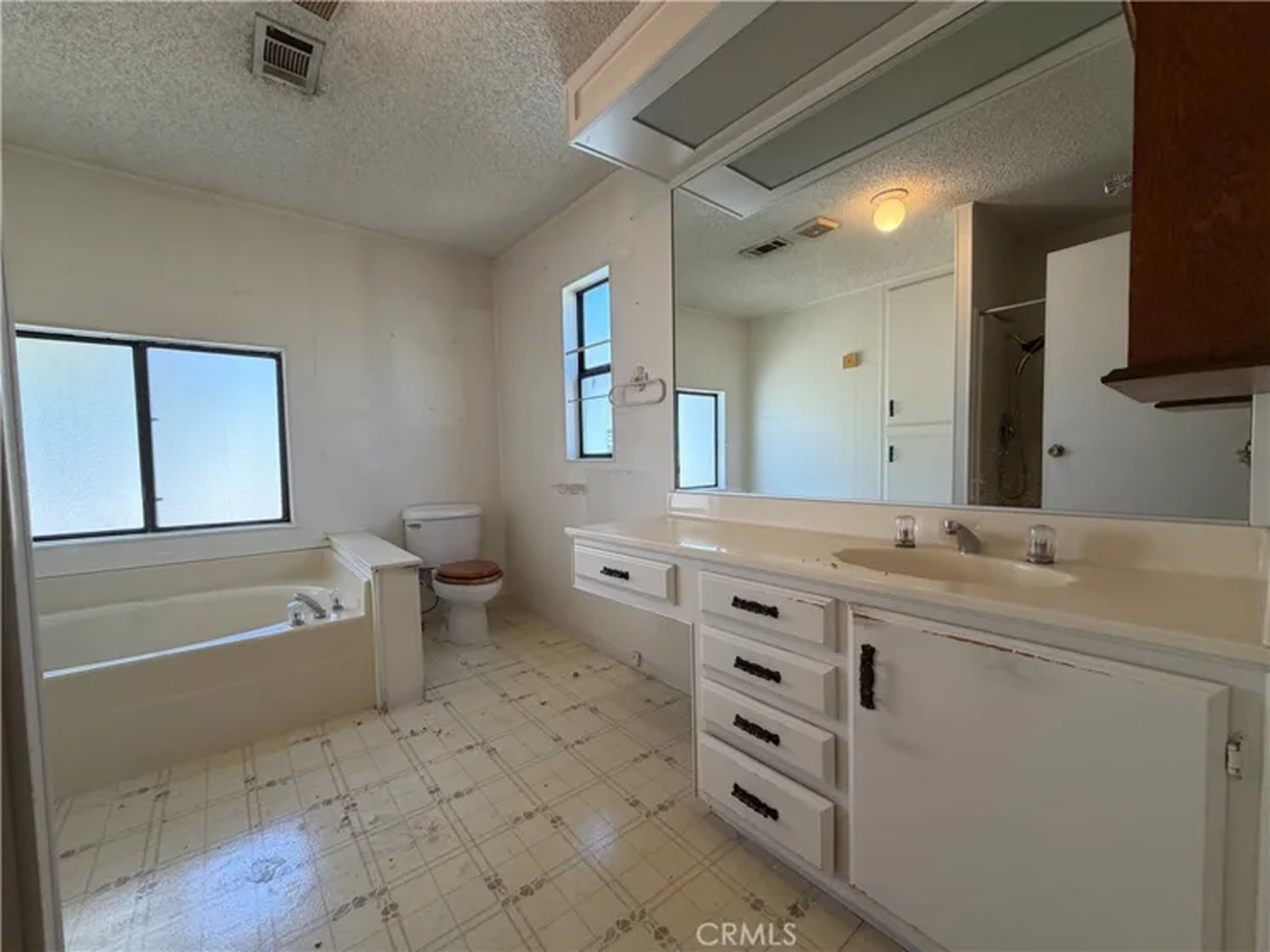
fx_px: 514
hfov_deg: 102.1
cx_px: 635
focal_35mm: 14
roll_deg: +1.2
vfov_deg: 85.7
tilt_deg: -2.4
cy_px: 476
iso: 160
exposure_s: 1/120
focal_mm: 2.22
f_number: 2.2
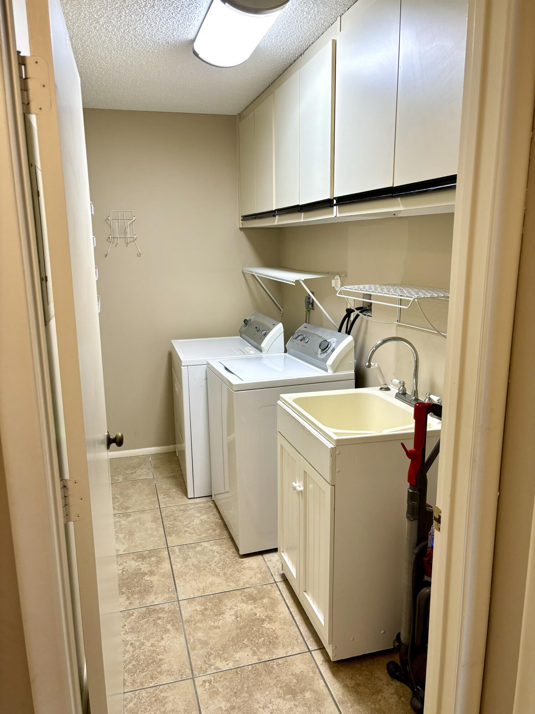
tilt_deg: -12.9
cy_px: 357
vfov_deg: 67.3
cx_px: 268
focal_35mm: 26
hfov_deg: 53.1
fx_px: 536
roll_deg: -0.1
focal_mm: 5.96
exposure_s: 1/60
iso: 100
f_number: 1.6
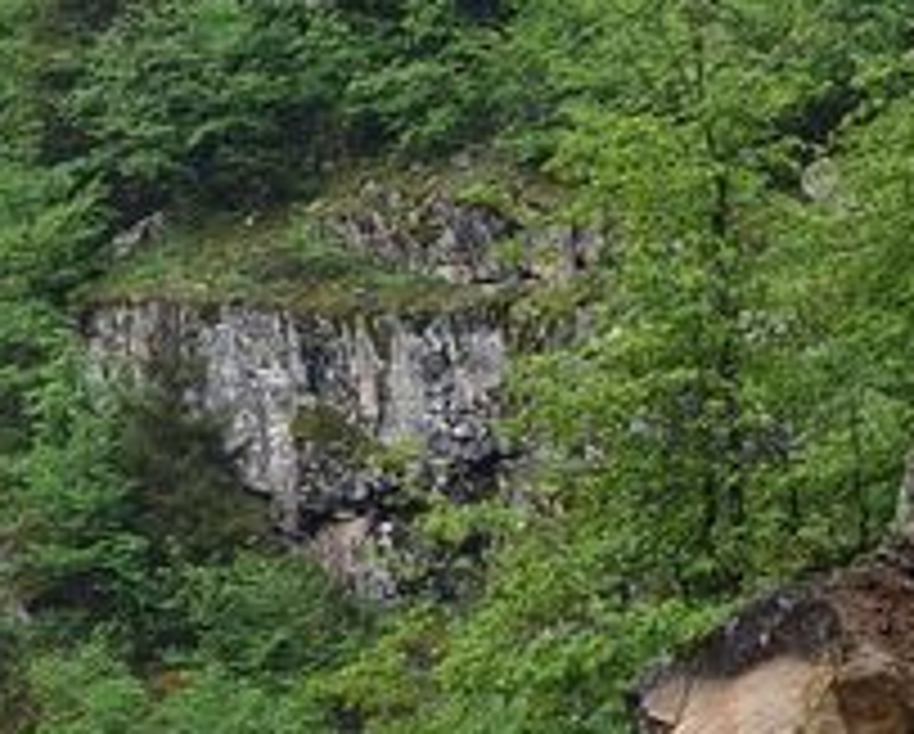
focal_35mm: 300
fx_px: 8127
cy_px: -185
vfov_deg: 5.1
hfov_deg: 6.3
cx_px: -840
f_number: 7.1
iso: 160
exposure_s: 1/125
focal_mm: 50
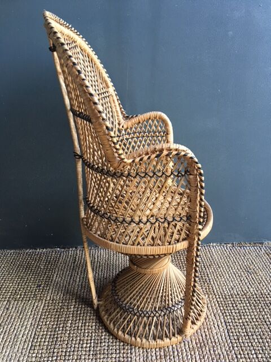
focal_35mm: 29
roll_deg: +1.6
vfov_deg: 61.7
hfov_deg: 48.2
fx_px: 303
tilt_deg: -22.3
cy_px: 181
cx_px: 136
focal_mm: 4.15
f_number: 2.2
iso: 50
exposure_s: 1/33
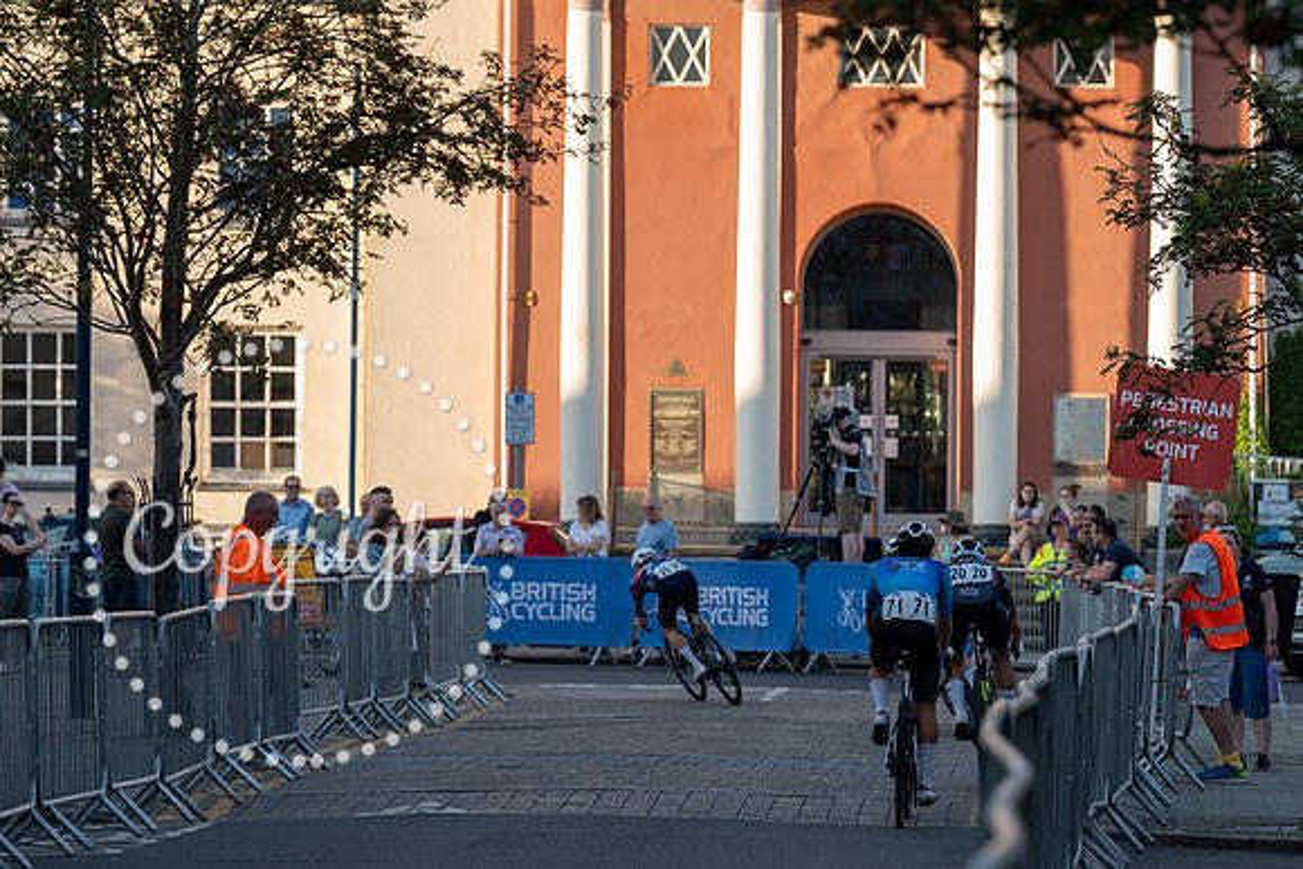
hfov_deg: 10.1
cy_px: 657
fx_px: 7402
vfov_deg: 6.7
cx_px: 866
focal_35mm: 204
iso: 400
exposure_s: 1/640
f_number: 4
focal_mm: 135
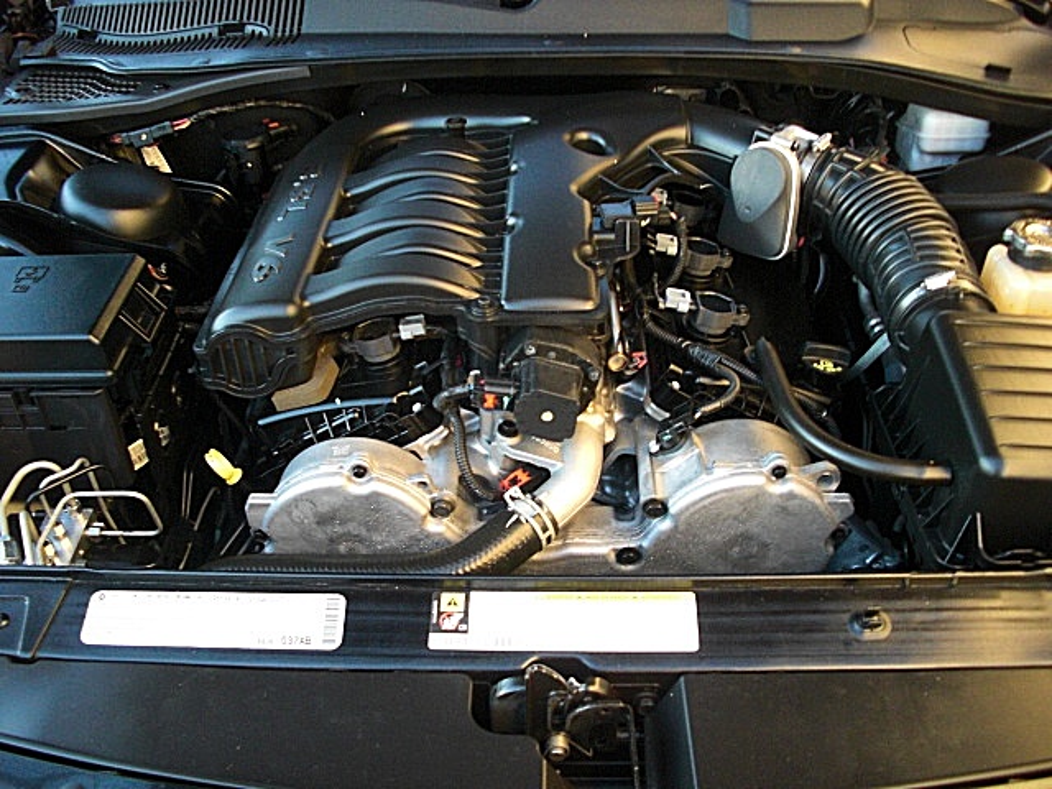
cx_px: 526
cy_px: 394
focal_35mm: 36
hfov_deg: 51.4
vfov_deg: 39.7
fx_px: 1094
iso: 400
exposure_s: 1/100
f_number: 2.8
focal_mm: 6.3
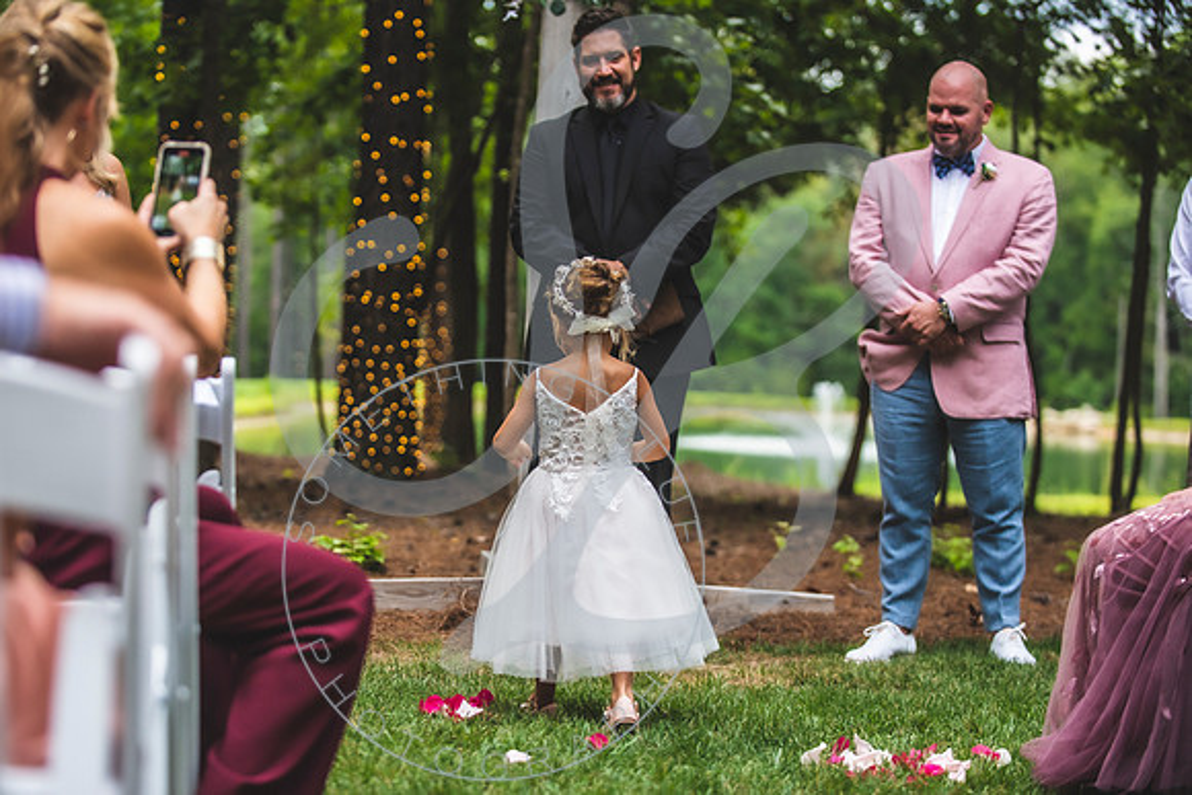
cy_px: 398
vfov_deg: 15.0
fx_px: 3015
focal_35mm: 91
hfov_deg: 22.4
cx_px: 559
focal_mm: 82
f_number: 3.2
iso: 800
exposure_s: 1/800
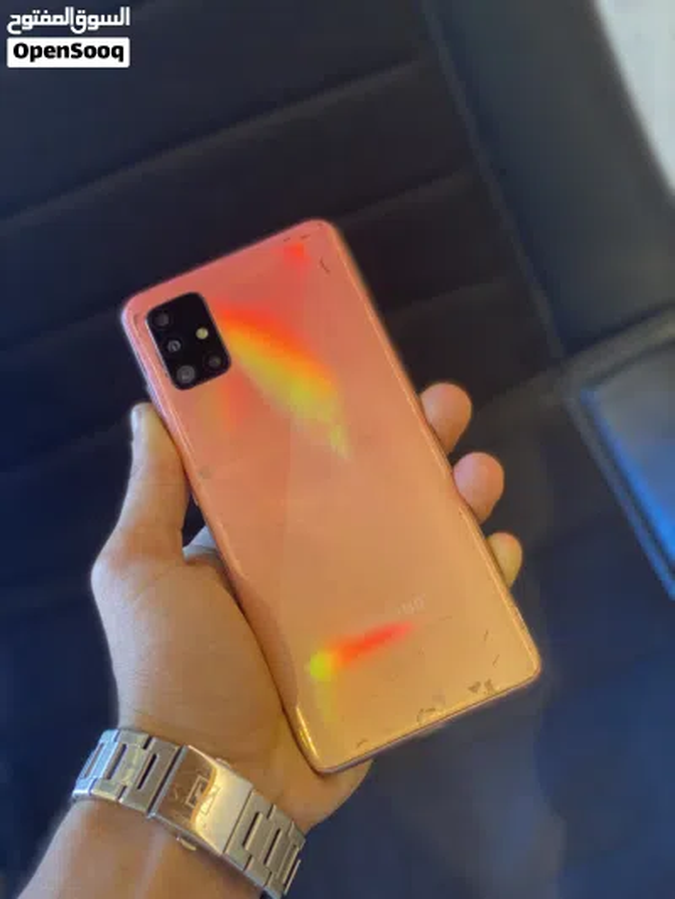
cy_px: 450
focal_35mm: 52
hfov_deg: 28.0
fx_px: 1351
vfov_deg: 36.8
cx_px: 338
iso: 125
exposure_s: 1/100
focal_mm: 6
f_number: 2
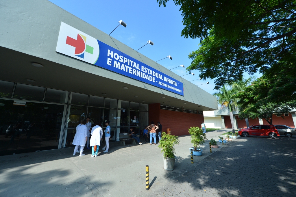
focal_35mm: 14
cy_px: 98
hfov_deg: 104.3
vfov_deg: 81.2
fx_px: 115
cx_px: 148
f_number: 5
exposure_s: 1/3200
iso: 640
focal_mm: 14
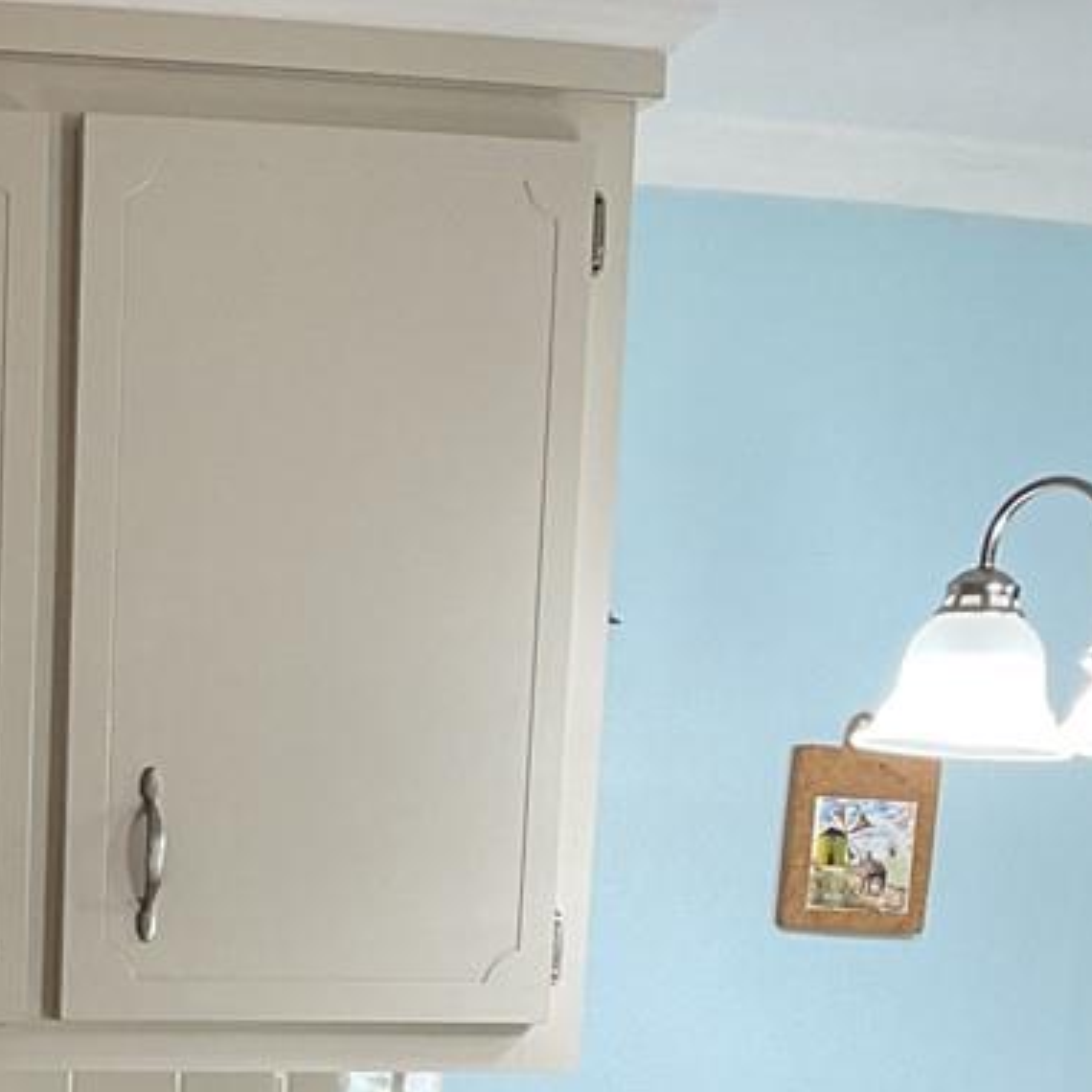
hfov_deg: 15.4
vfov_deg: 15.2
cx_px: -293
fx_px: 3855
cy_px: 1491
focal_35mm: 108
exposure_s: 1/60
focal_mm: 3
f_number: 1.8
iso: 40
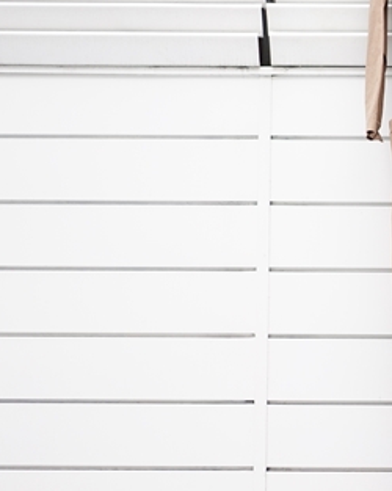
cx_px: 622
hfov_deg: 11.1
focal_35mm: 132
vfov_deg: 14.6
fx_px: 1916
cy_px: 144
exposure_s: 1/250
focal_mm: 55
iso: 100
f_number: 1.8
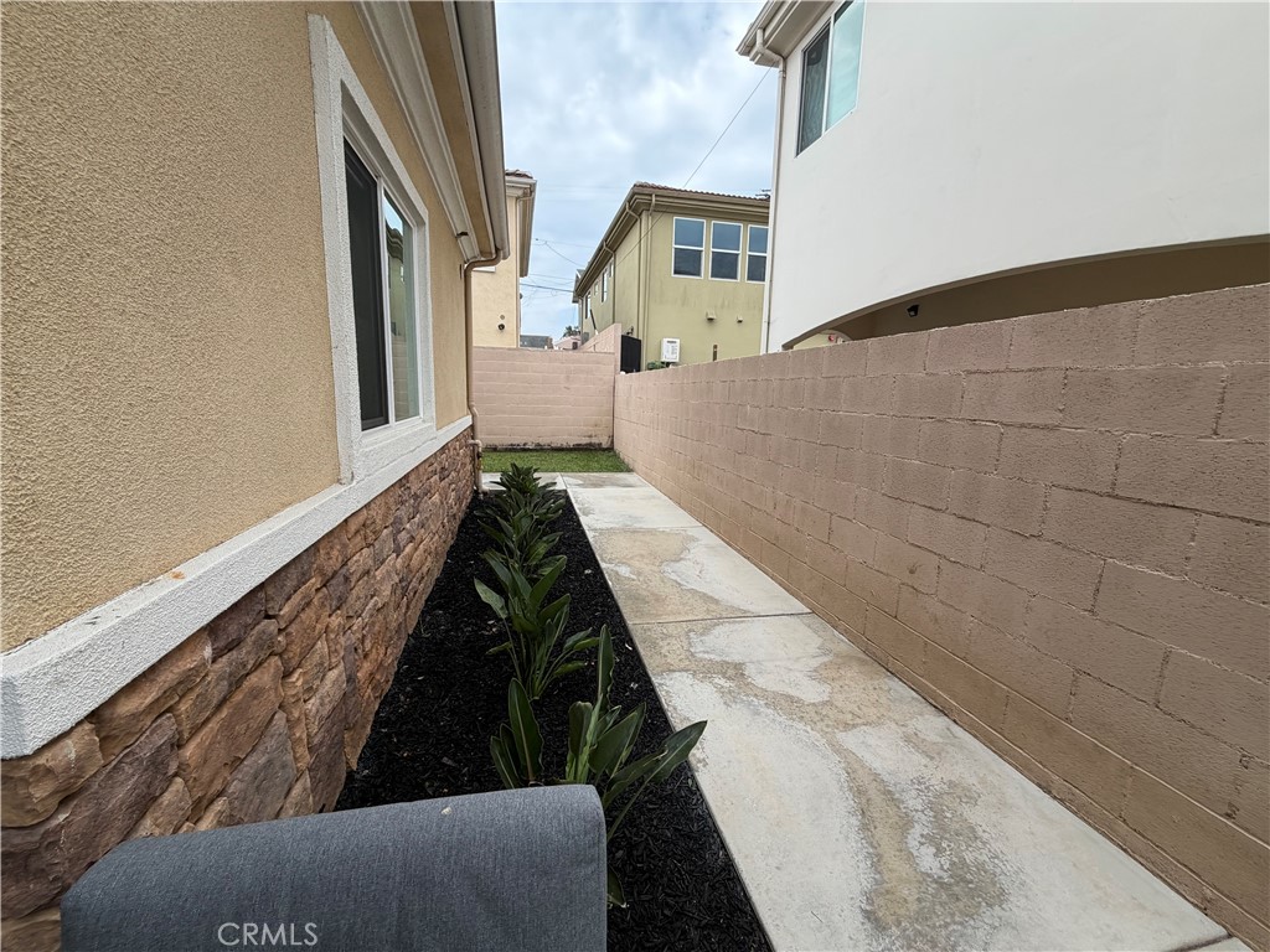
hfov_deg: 102.1
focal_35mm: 14
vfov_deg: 85.7
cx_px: 635
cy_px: 476
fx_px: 514
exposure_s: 1/535
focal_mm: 2.22
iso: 40
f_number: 2.2
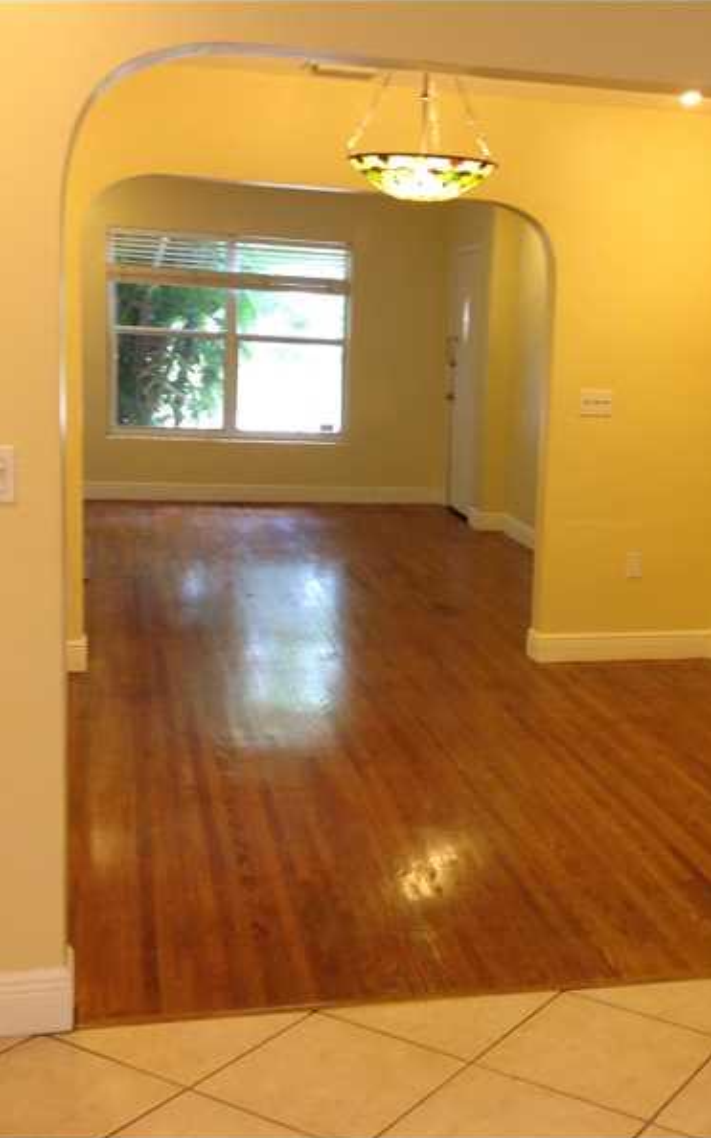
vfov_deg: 40.3
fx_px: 1551
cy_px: 571
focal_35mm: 50
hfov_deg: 25.6
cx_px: 519
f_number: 2.4
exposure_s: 1/15
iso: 50
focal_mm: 4.28
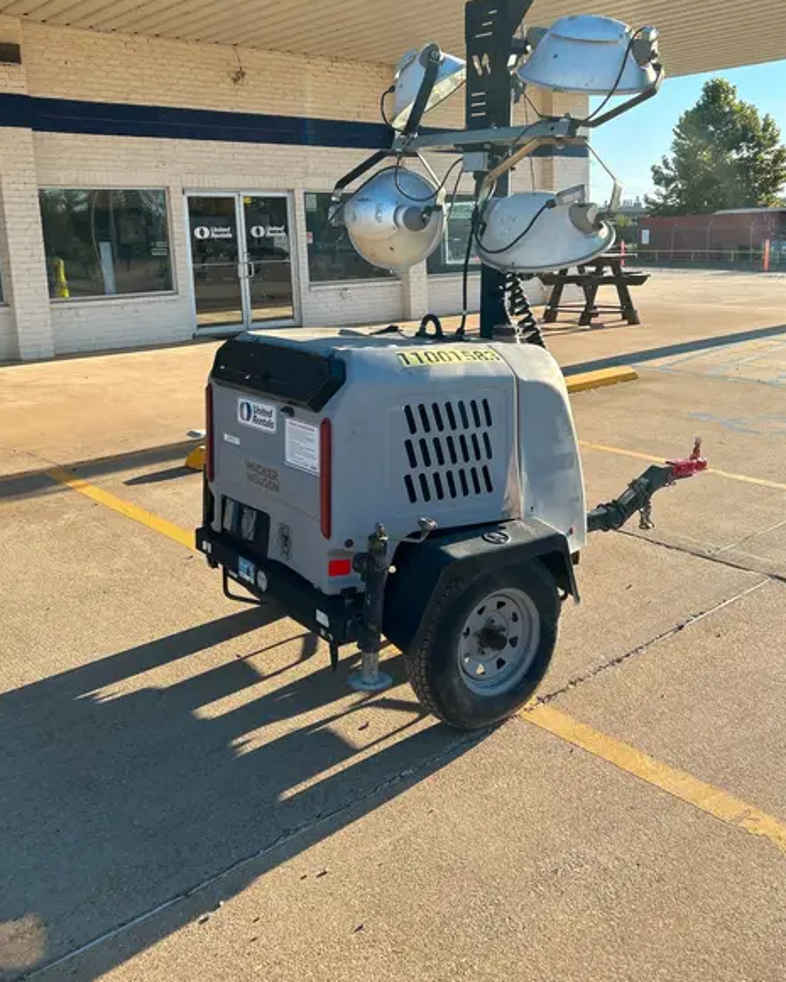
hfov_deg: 45.7
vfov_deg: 55.2
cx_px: 448
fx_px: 930
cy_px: 388
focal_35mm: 32
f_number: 1.5
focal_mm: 5.7
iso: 50
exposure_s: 1/1575
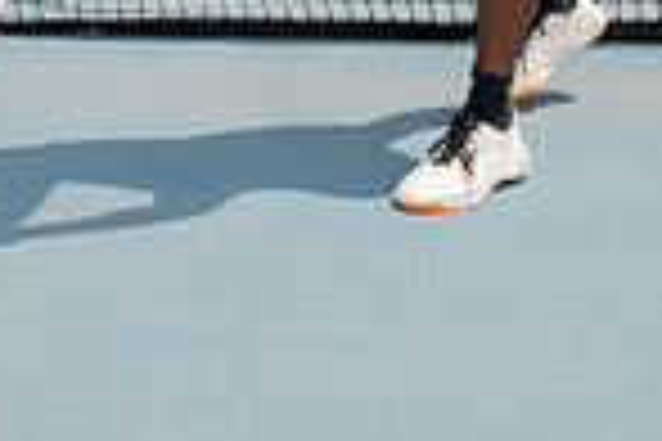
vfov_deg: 12.2
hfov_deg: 20.8
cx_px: 360
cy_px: -464
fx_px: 1802
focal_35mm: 98
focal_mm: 32
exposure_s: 1/320
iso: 100
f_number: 6.3
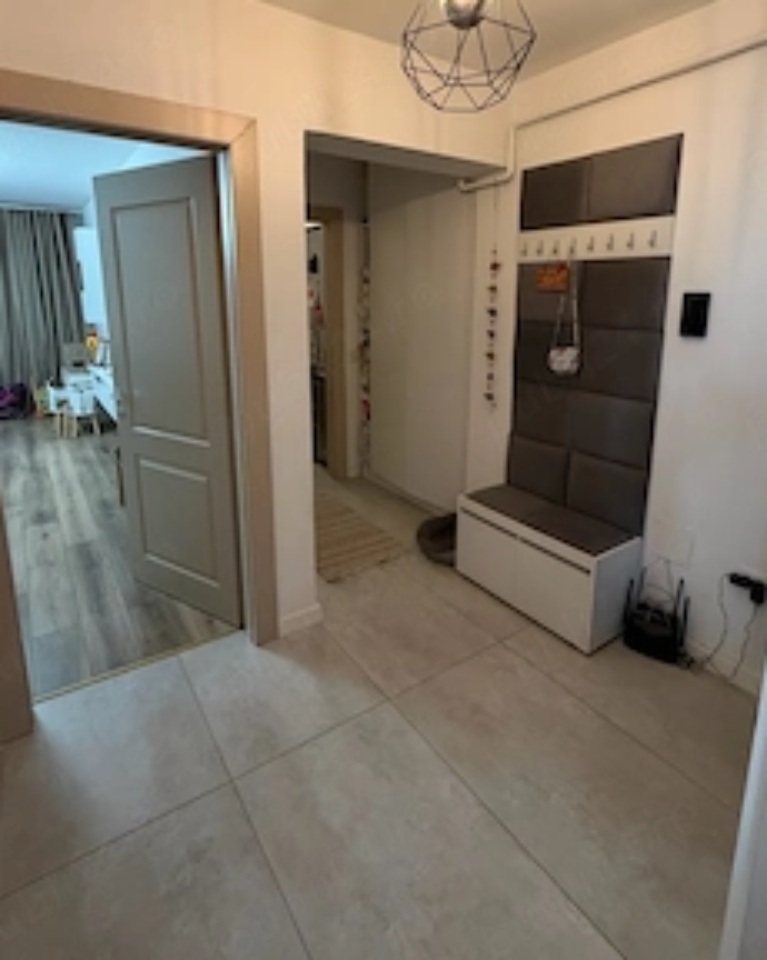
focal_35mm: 19
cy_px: 400
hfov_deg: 70.8
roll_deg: -0.3
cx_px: 397
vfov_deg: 82.6
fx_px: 540
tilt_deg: -11.0
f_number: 2.2
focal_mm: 2.22
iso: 320
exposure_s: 1/50
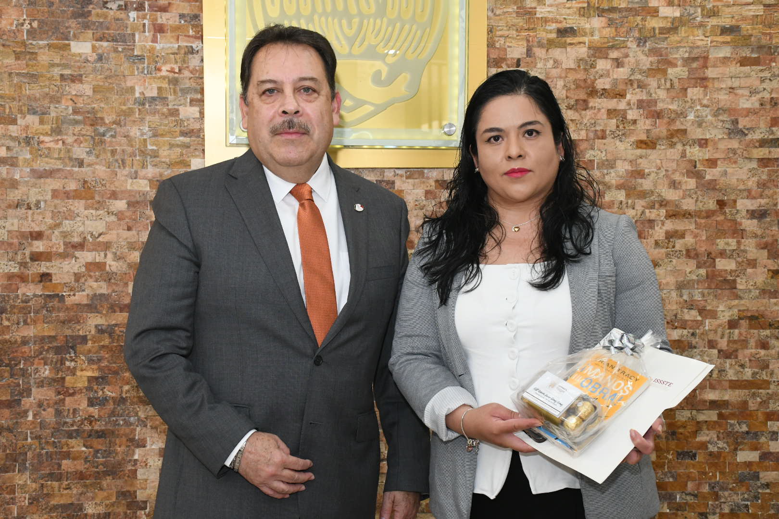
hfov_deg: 30.1
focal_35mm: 67
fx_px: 1450
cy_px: 260
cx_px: 390
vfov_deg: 20.3
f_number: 7.1
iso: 2000
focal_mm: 45
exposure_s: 1/125
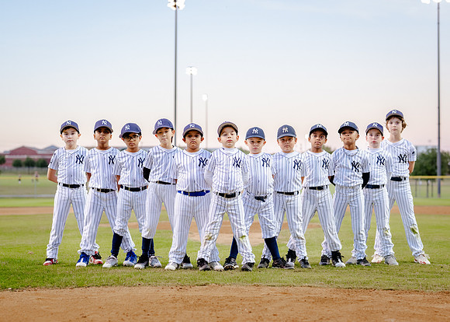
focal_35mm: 64
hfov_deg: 30.7
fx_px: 819
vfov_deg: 22.2
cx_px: 228
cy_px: 184
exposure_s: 1/500
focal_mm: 50
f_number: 2
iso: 1000
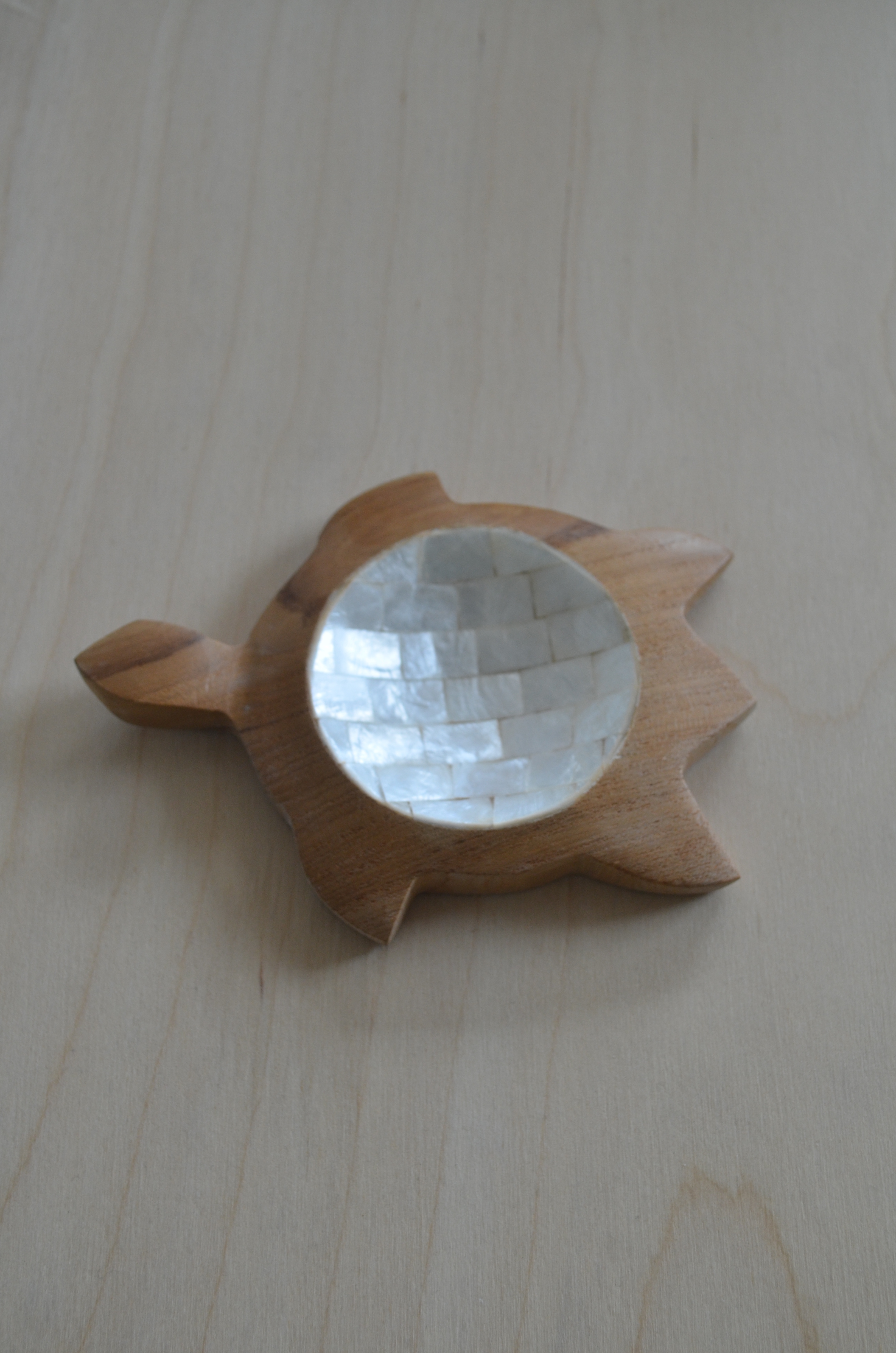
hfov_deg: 29.7
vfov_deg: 43.7
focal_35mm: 45
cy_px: 676
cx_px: 448
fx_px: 1687
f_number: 5.6
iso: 360
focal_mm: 30
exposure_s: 1/125
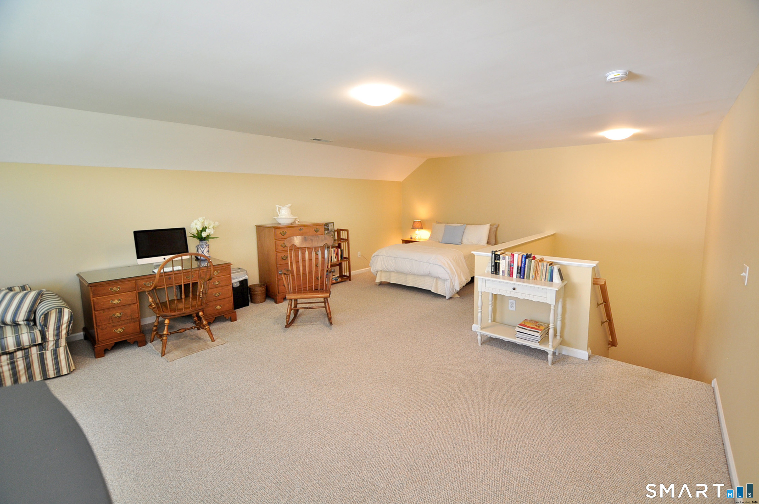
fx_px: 316
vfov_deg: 77.2
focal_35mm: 15
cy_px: 252
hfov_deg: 100.5
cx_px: 380
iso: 400
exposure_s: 1/20
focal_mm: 10
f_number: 4.5
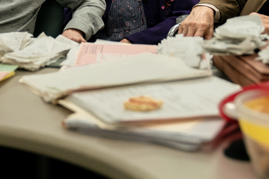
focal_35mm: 112
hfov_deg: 18.2
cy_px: -7
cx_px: 81
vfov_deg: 12.1
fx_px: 837
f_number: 2.8
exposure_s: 1/250
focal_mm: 43
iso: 1600
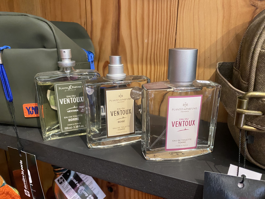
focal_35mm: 26
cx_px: 132
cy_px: 100
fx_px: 199
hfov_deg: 67.3
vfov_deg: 53.1
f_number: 1.8
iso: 500
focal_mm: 4.25
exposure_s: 1/33
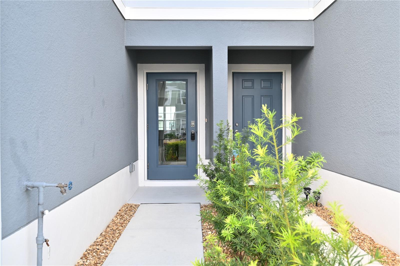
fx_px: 333
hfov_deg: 62.0
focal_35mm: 30
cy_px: 133
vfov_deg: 43.5
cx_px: 200
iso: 100
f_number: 5
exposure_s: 1/100
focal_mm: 30
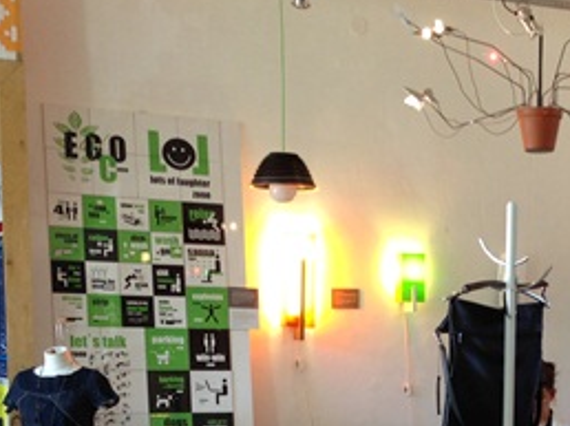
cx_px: 471
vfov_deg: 17.3
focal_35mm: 82
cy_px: 479
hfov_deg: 23.4
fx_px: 1349
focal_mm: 4.13
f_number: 2.4
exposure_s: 1/24
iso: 50
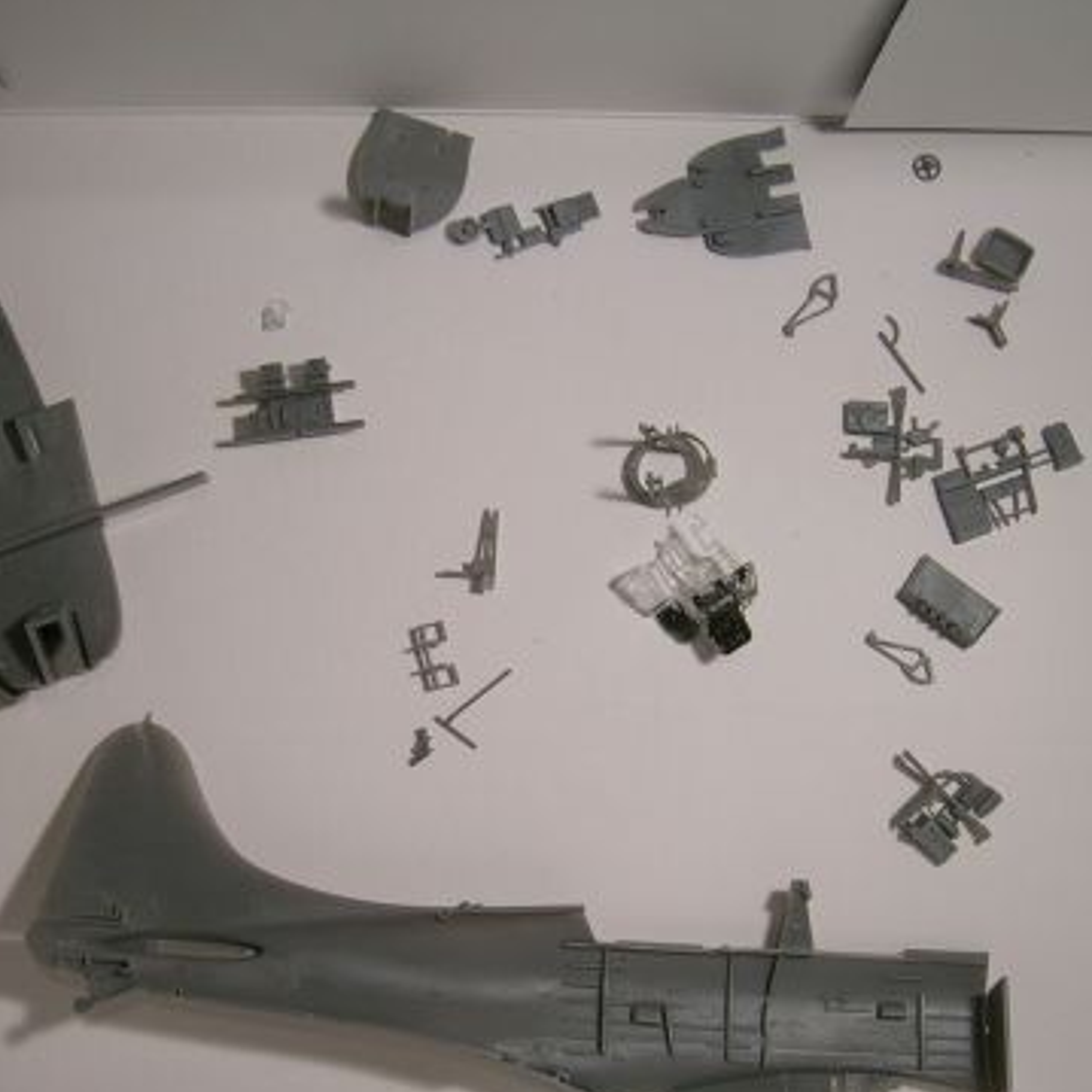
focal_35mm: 56
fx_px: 1999
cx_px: 402
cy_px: 683
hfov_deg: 30.4
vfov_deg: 30.4
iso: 50
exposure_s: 1/39.3
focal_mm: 5.4
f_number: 2.8
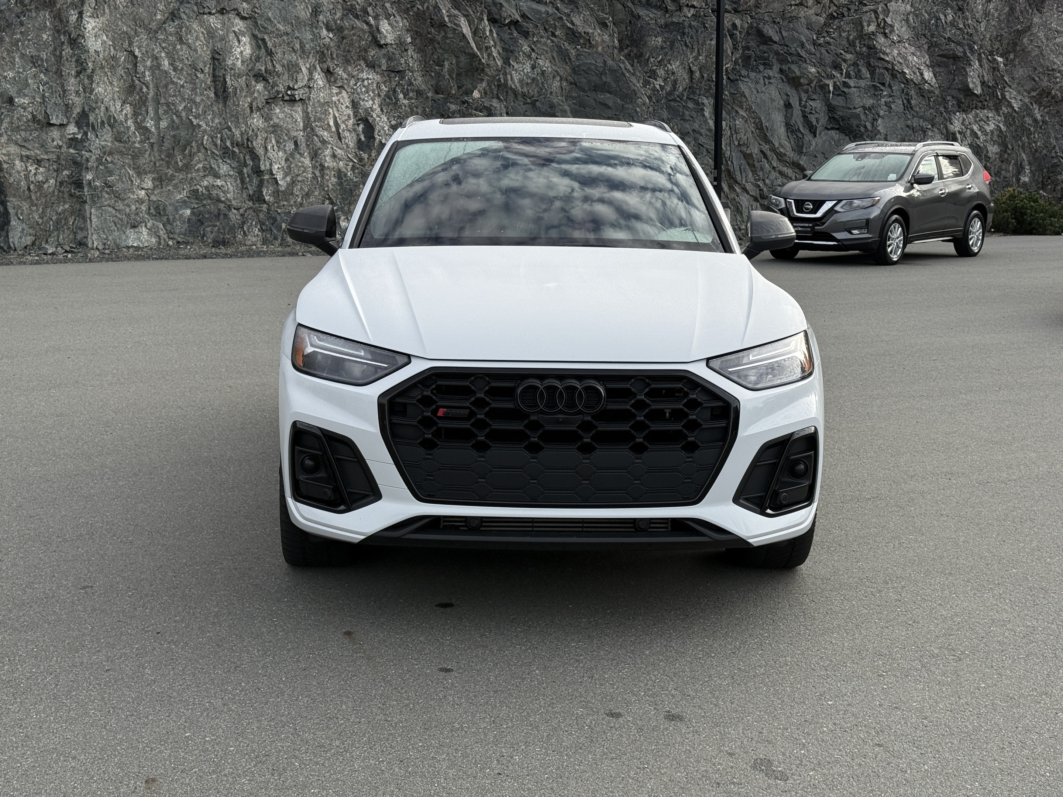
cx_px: 532
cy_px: 398
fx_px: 1474
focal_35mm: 48
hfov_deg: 39.7
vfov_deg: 30.3
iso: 64
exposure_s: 1/1330
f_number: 1.78
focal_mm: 6.76
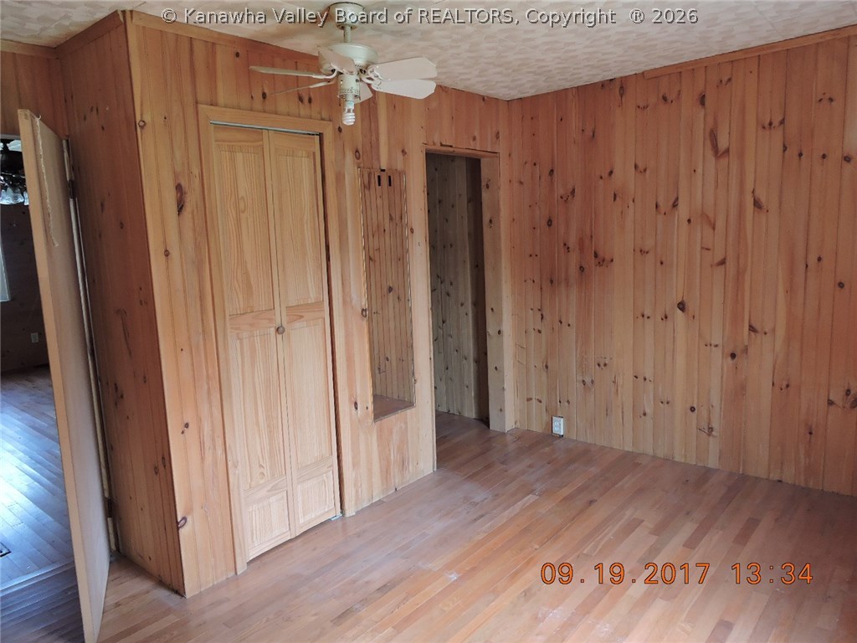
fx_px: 594
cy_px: 322
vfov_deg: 56.8
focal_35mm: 24
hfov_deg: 71.6
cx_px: 428
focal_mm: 4.3
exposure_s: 1/30
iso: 180
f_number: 3.3
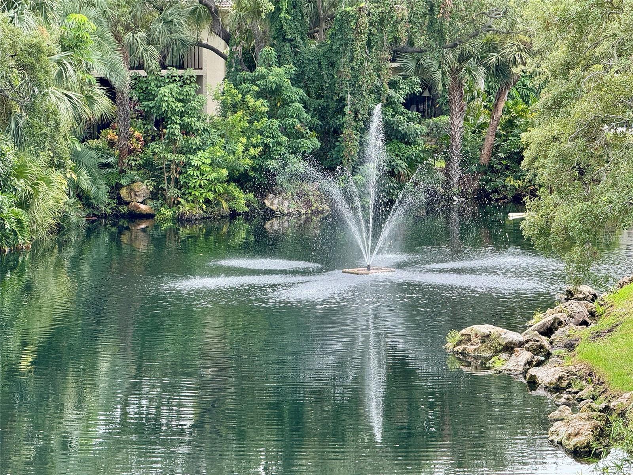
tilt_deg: -5.9
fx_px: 2194
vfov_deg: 12.3
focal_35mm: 120
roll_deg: -0.3
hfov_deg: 16.4
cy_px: 238
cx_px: 316
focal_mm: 15.66
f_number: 2.8
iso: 50
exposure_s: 1/171
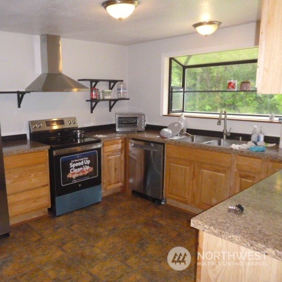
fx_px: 277
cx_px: 93
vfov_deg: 54.0
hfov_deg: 53.0
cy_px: 143
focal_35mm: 30
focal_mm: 4.5
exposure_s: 1/60
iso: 800
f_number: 3.9
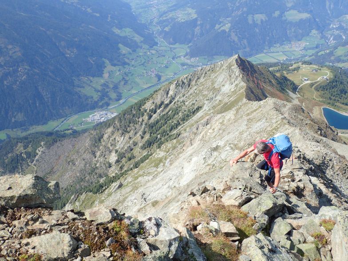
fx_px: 322
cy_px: 130
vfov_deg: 44.2
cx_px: 174
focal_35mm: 32
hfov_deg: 56.8
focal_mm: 5.87
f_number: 3.2
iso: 200
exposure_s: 1/1600
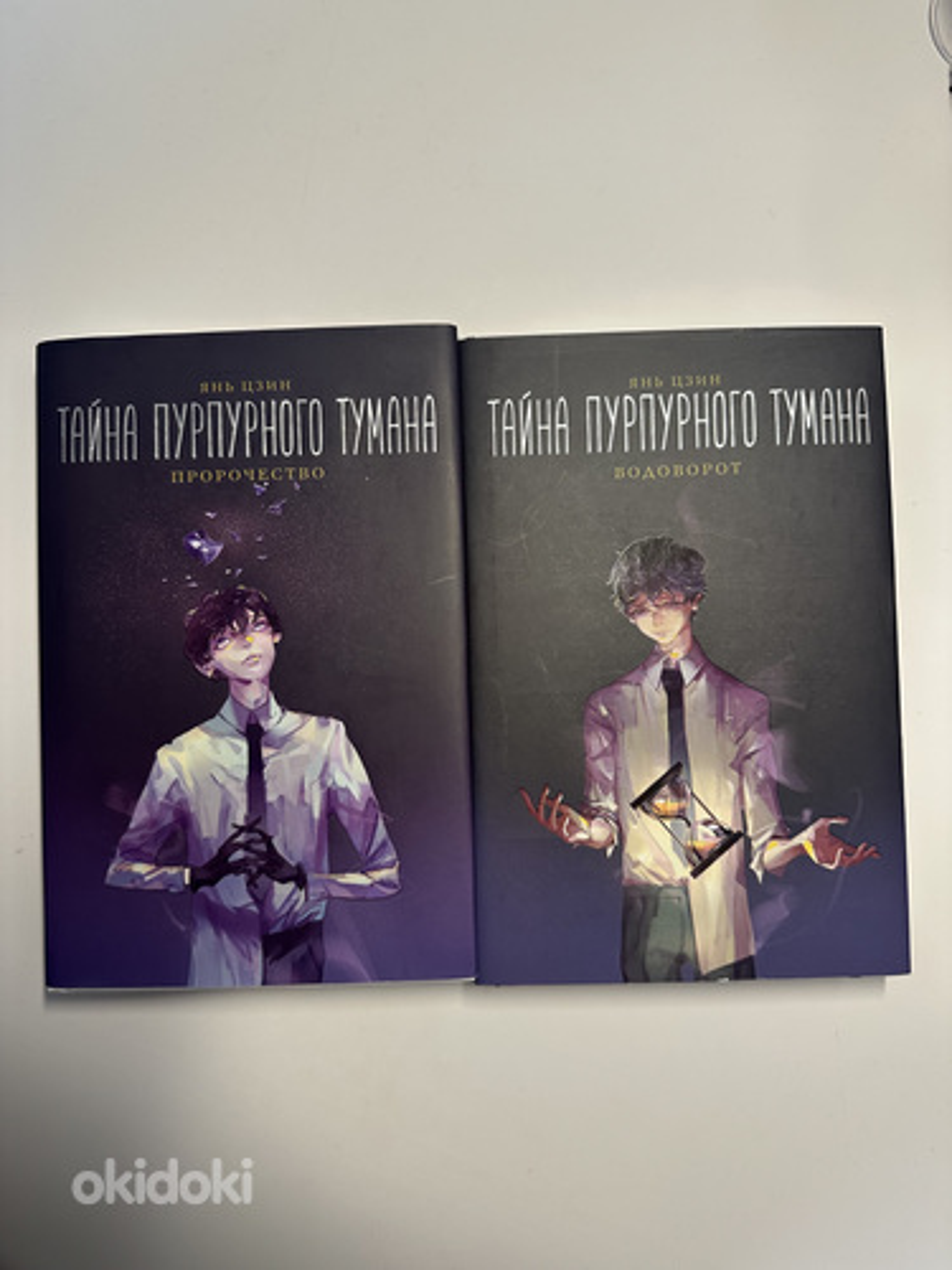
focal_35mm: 24
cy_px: 635
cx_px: 476
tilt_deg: -87.3
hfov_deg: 56.8
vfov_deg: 71.6
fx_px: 880
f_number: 1.78
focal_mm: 6.86
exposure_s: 1/100
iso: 160
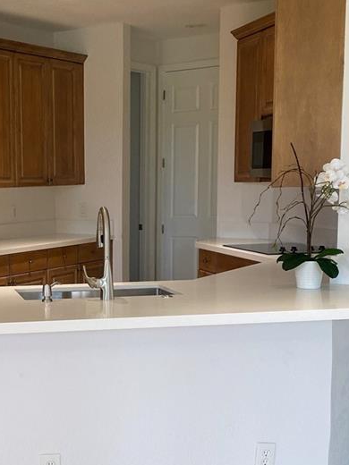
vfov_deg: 32.1
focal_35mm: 60
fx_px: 807
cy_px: 278
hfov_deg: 23.7
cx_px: 26
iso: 125
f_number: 1.8
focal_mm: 4.25
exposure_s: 1/120
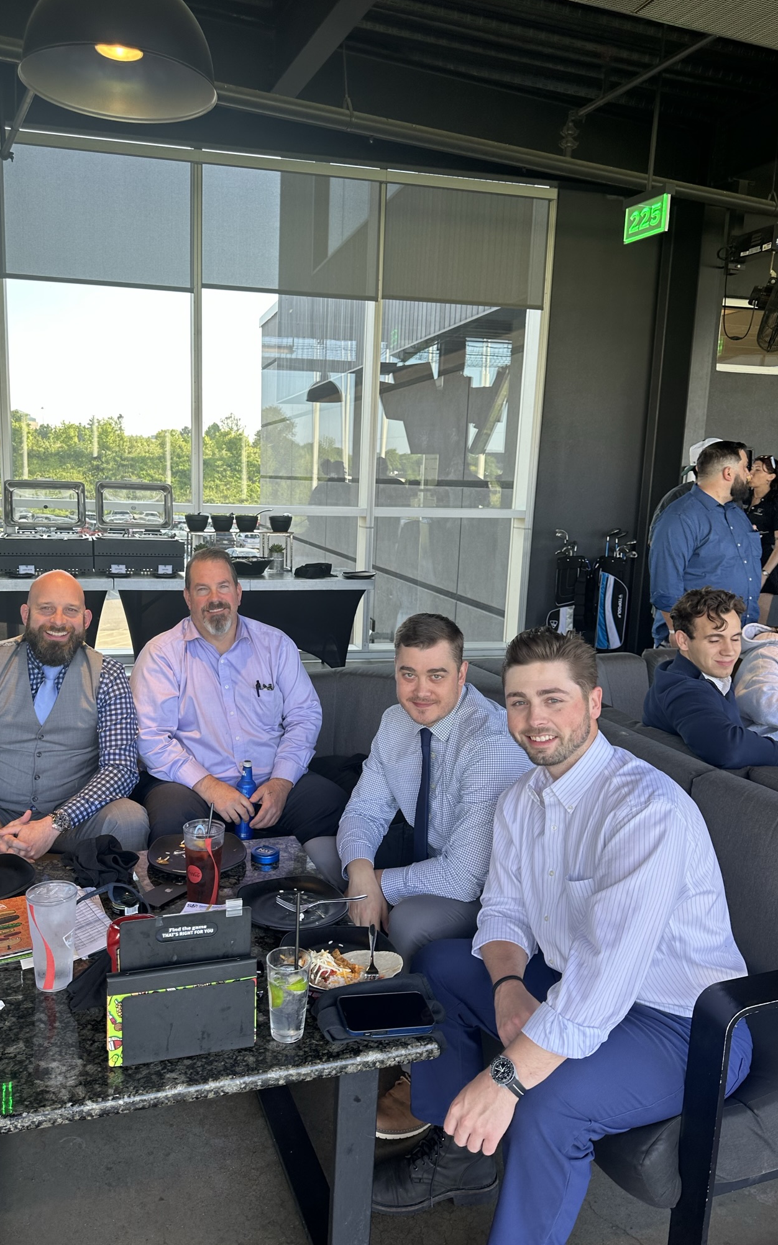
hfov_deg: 47.3
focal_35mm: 26
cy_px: 632
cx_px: 314
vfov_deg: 70.4
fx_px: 882
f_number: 1.78
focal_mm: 6.86
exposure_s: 1/250
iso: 80
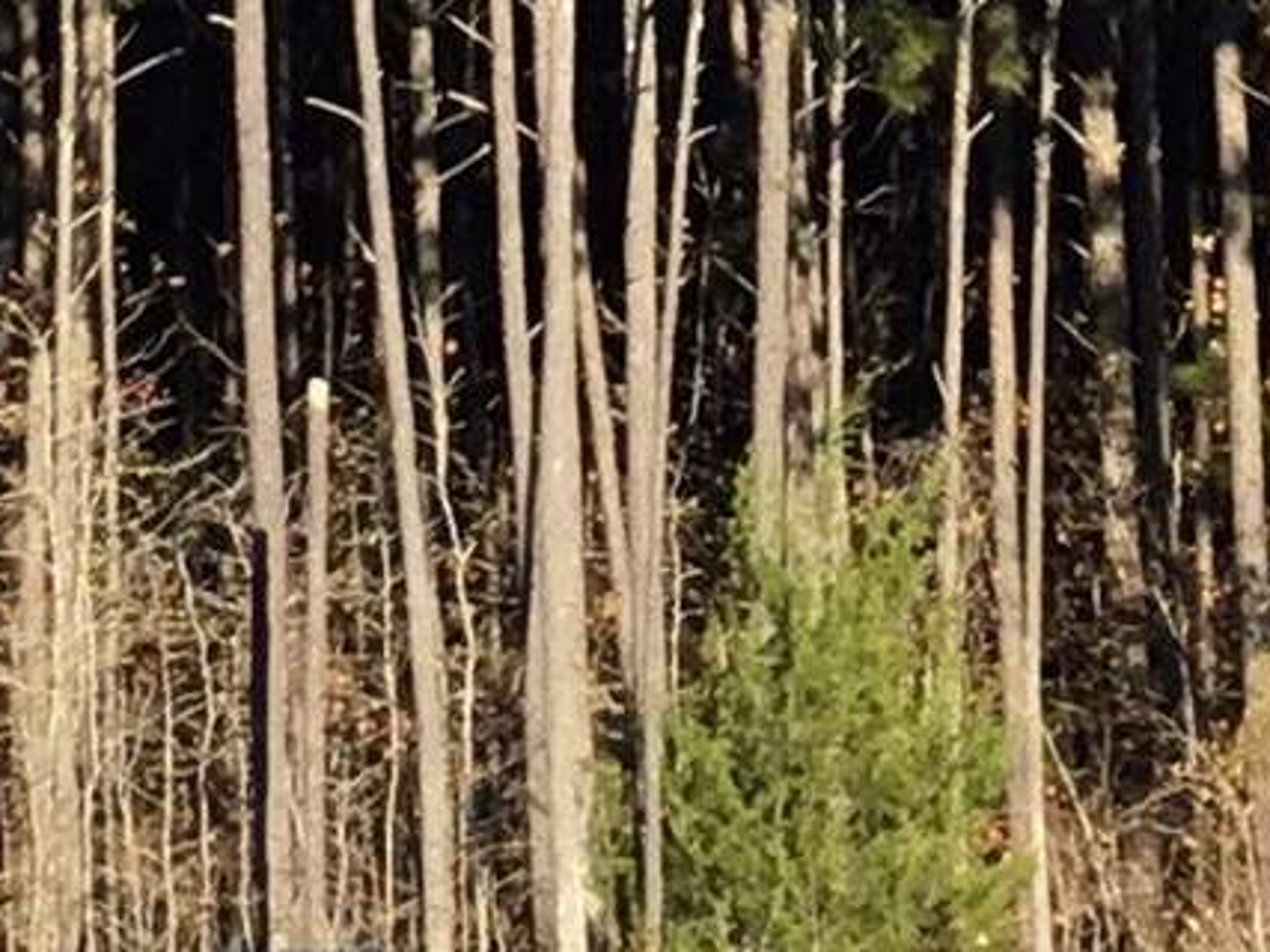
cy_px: -619
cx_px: 574
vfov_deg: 6.5
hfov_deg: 8.9
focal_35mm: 223
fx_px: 8179
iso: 25
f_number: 2.4
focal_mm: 3.3
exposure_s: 1/566
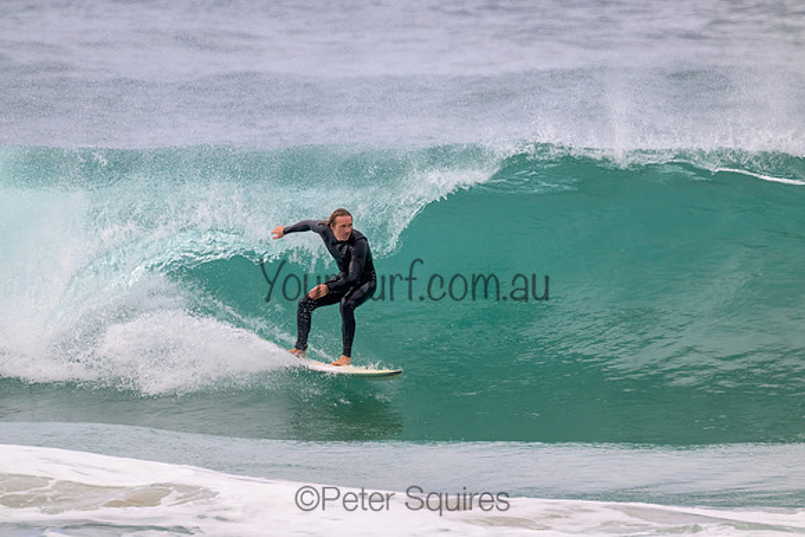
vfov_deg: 1.7
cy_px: 268
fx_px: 17892
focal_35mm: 800
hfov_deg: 2.6
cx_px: 402
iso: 1400
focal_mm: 800
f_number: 11
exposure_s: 1/2000
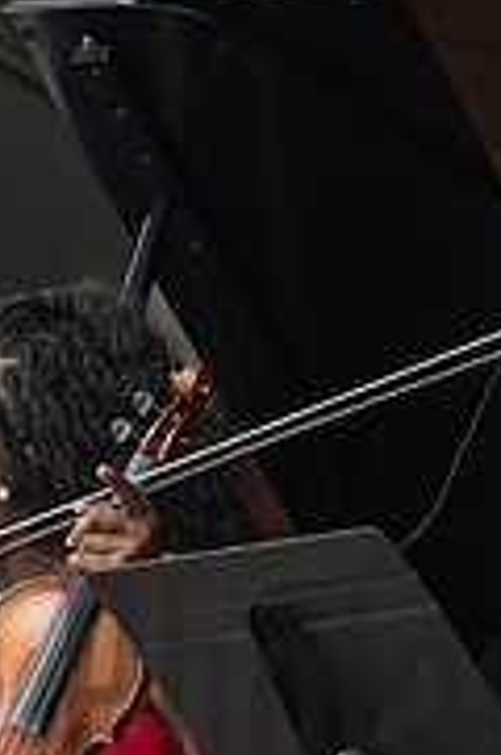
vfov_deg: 4.1
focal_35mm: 498
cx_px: -25
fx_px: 10435
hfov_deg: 2.7
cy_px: 713
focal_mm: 200
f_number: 8
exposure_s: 1/640
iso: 1600
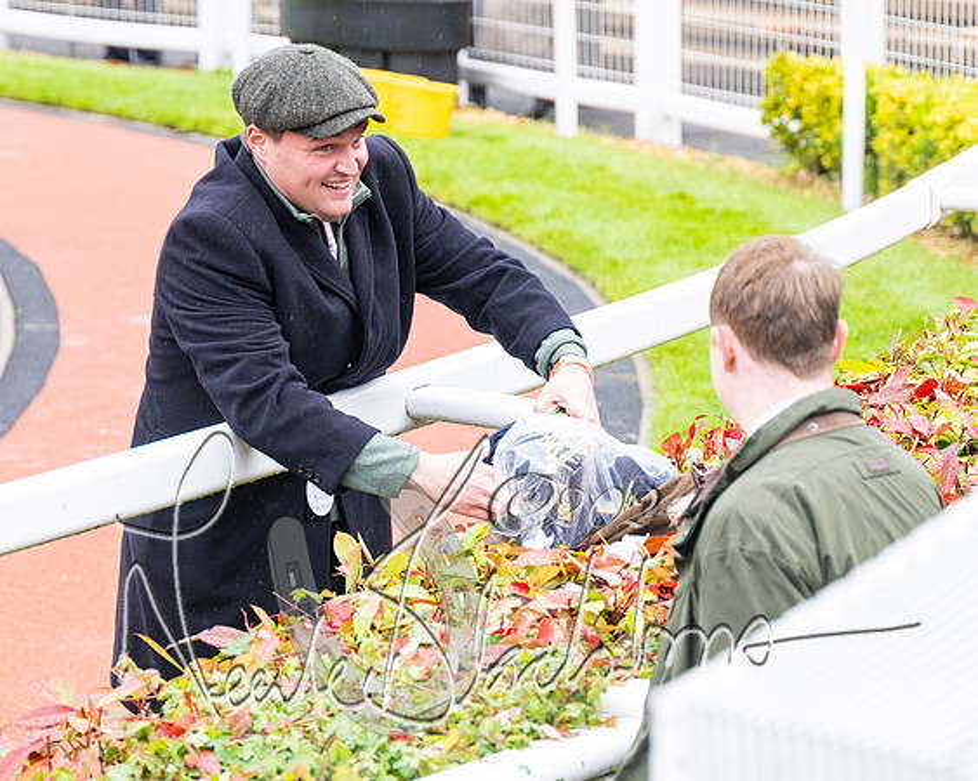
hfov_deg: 11.1
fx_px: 5035
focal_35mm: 174
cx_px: 485
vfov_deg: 8.9
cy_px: 410
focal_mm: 98
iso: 1000
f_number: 4
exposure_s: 1/500
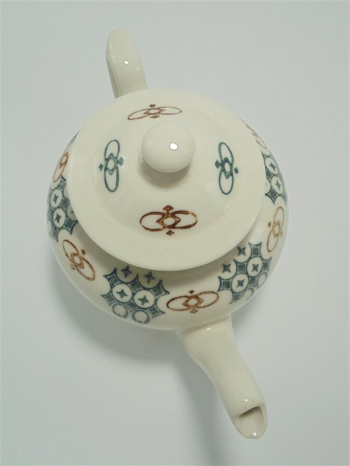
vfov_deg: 54.0
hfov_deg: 41.8
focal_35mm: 34
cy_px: 233
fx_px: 458
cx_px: 175
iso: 100
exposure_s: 1/100
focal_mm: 6.1
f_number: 4
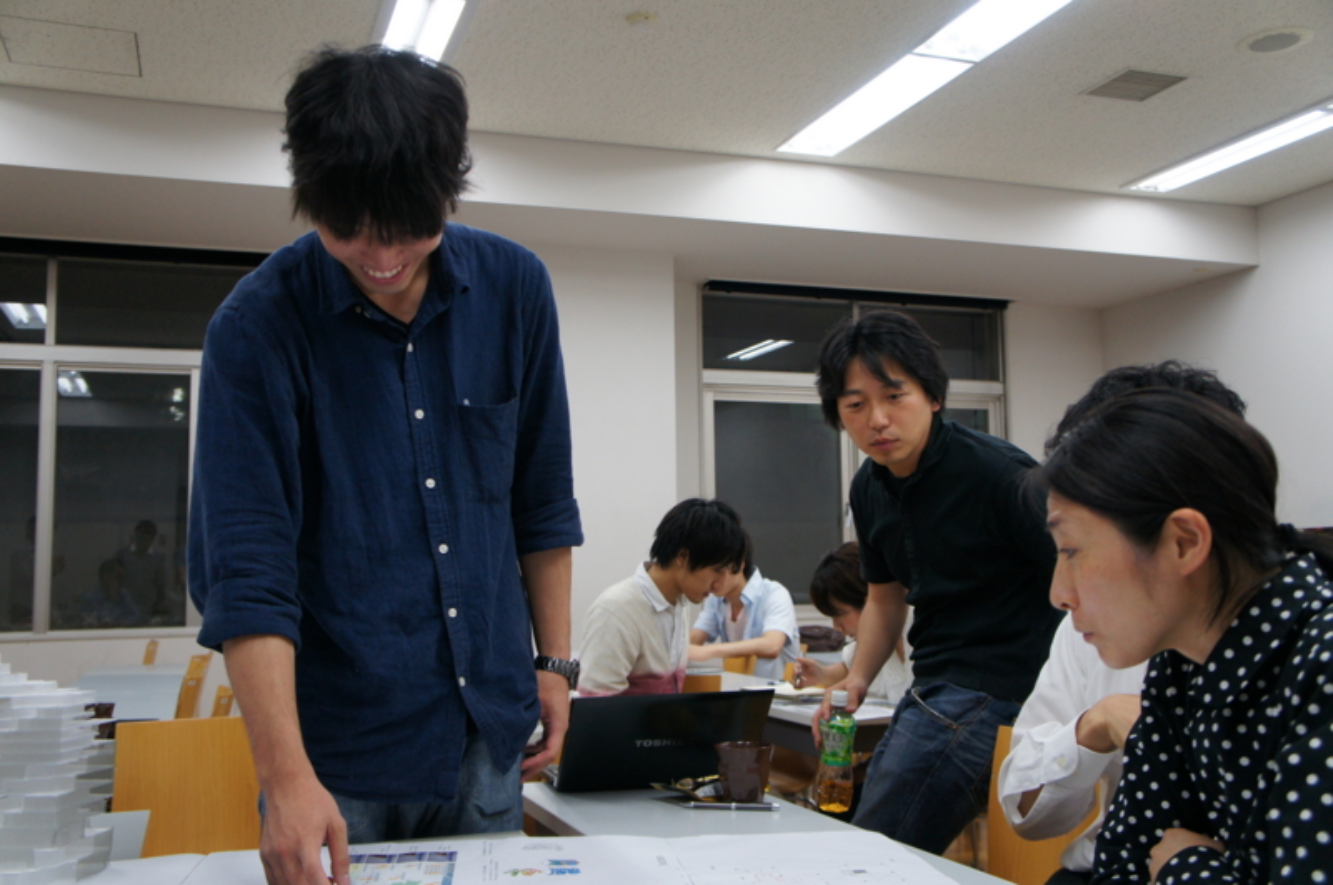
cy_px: 442
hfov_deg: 55.2
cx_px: 666
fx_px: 1276
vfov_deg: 38.3
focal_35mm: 34
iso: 800
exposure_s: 1/160
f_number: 4
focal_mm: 23
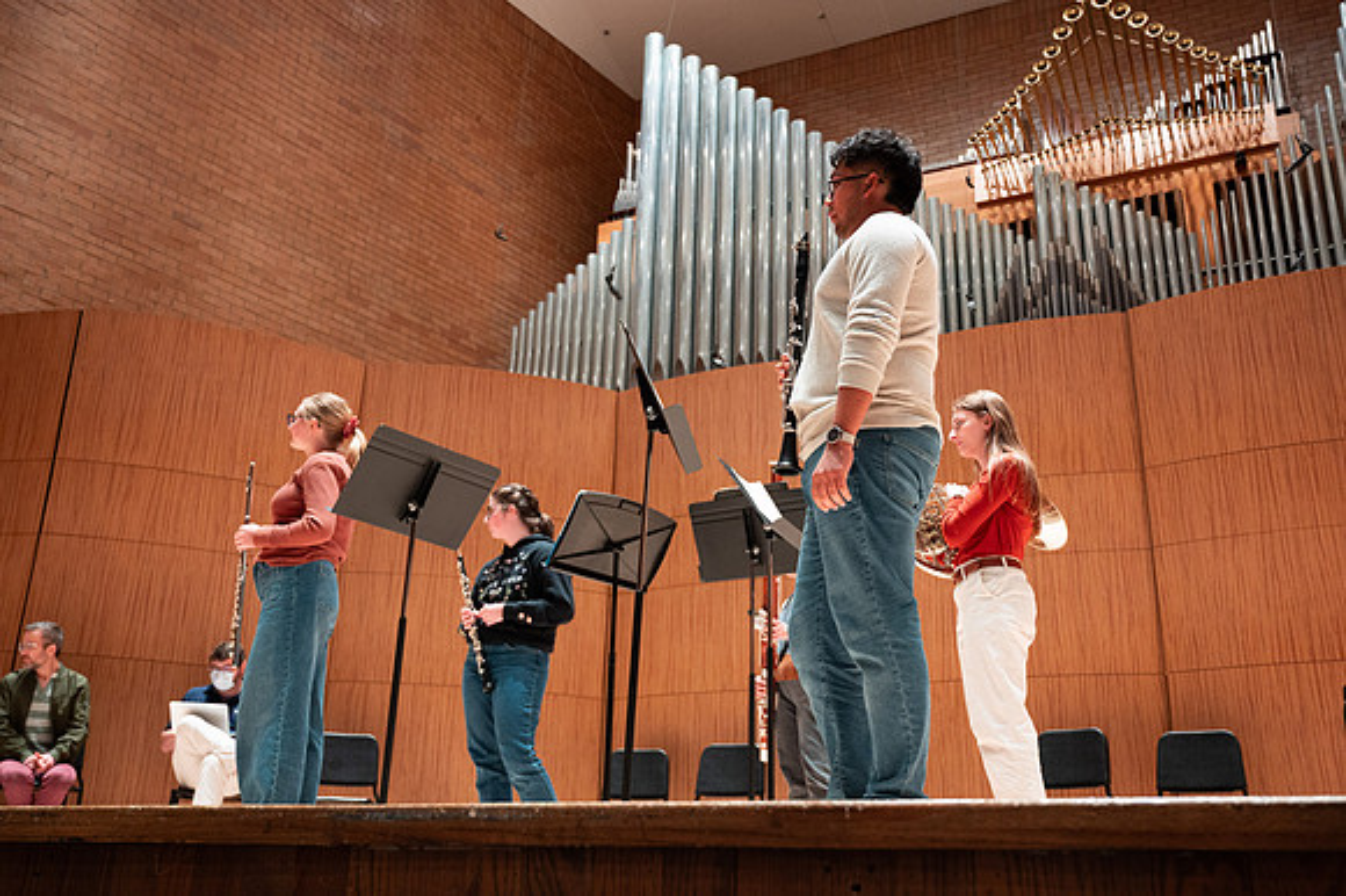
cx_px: 673
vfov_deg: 39.4
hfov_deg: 56.5
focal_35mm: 34
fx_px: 1252
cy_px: 448
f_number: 4
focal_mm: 33.5
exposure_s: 1/125
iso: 2000
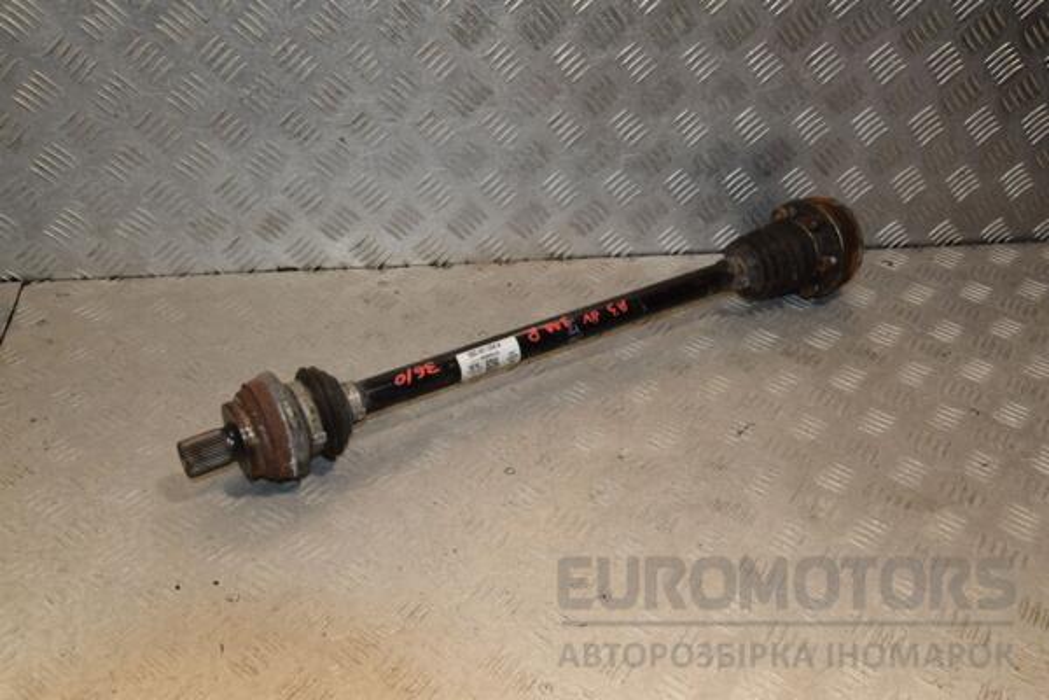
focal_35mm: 38
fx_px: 1093
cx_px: 524
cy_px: 350
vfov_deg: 35.5
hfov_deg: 51.3
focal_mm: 25
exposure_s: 1/200
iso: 800
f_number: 8
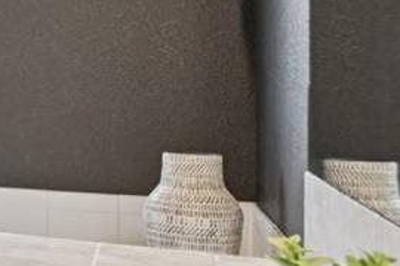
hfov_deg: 12.4
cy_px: 64
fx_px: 922
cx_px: -729
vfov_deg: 16.4
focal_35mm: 83
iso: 90
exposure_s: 1/15
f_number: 8
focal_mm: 14
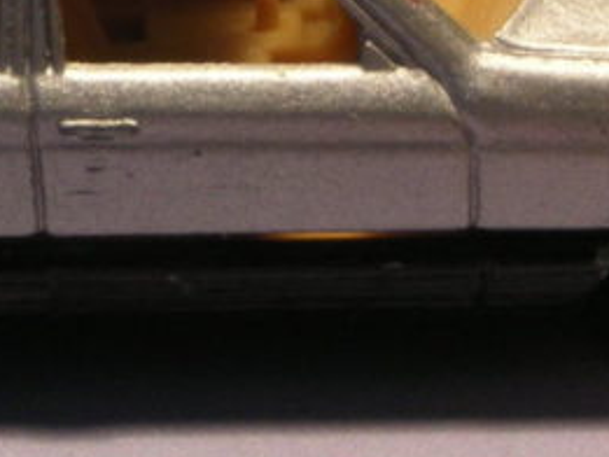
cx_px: 96
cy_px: -75
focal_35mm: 412
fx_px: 7252
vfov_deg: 3.6
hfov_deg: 4.8
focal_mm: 17.4
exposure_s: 1/4.1
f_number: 5.4
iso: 84
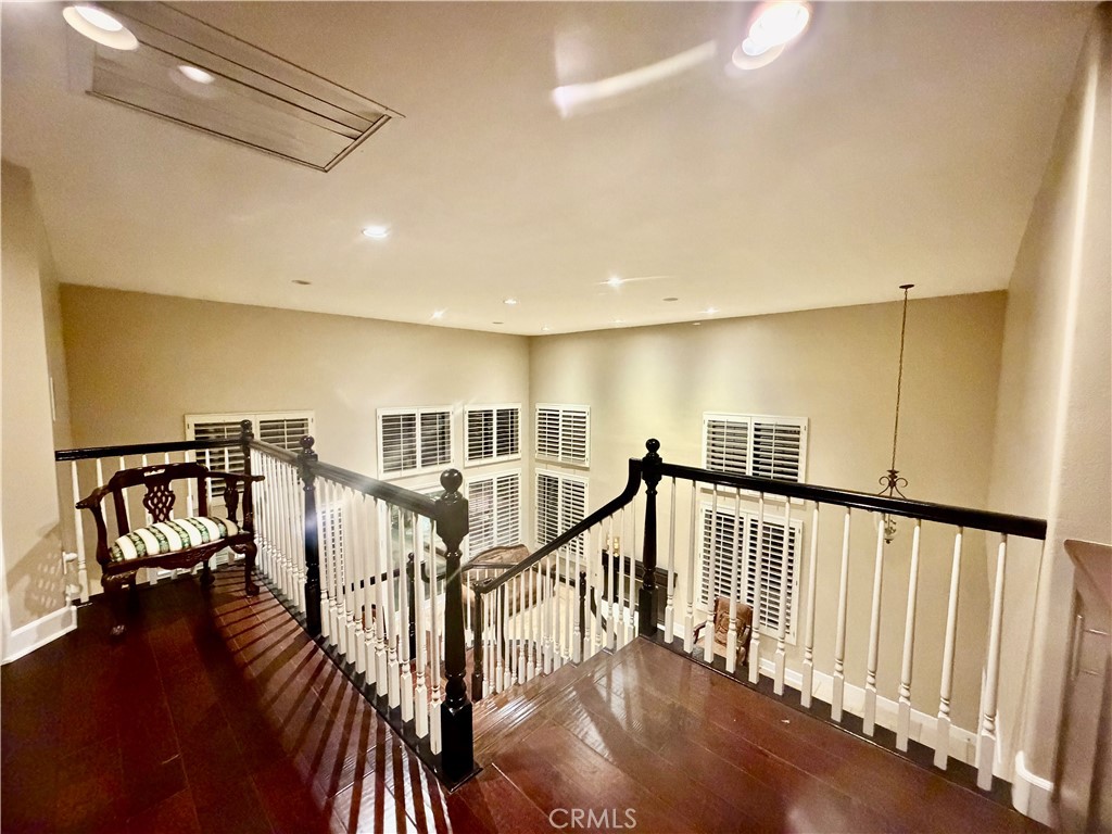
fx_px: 450
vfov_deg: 85.7
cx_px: 556
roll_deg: +0.2
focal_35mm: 14
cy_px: 417
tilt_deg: -5.1
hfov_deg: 102.1
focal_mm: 2.22
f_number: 2.2
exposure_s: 1/60
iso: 1250
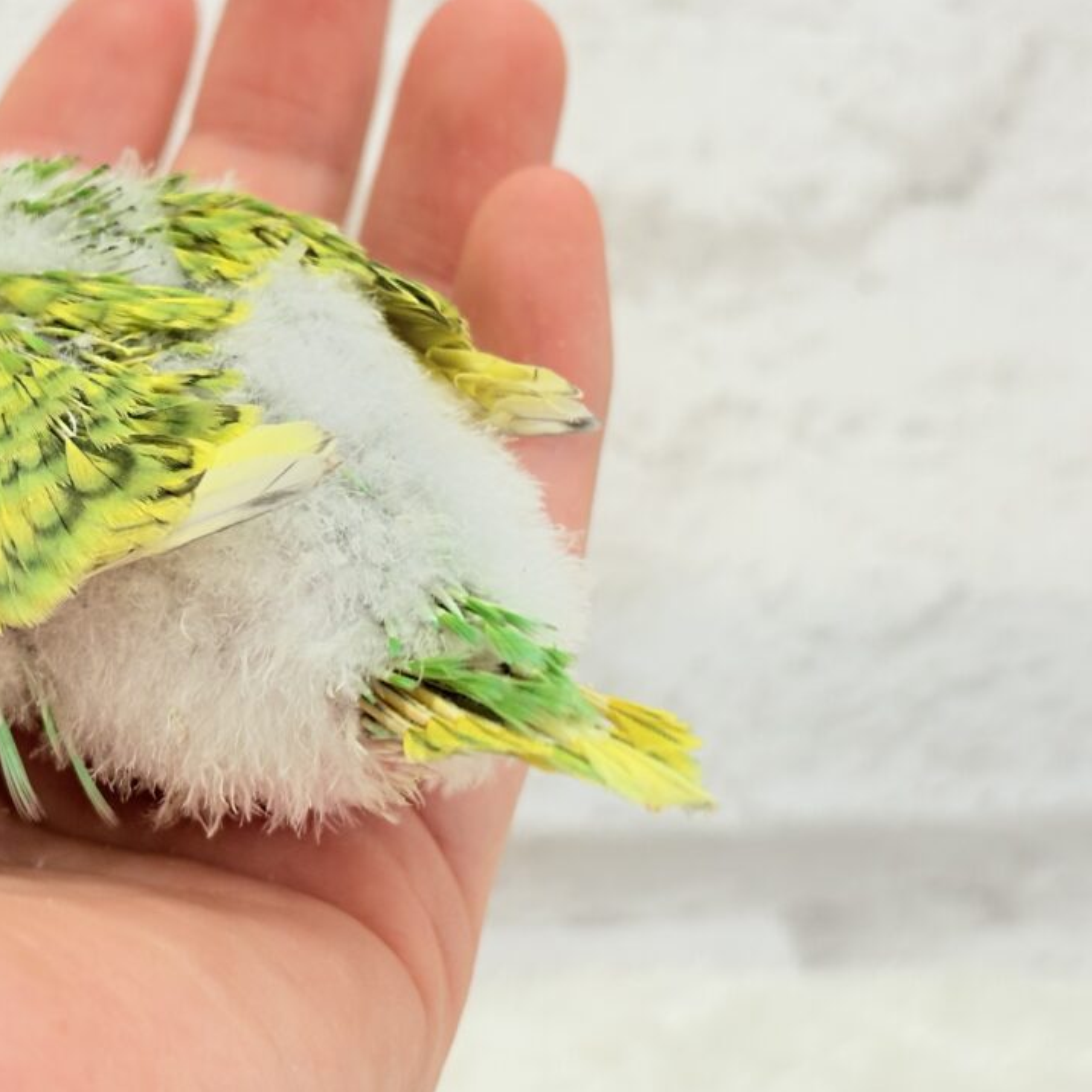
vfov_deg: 22.4
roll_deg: +1.1
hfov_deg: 22.3
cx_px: 323
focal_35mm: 77
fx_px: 2748
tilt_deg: -9.7
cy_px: 416
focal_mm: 5.96
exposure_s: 1/50
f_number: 1.6
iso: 40
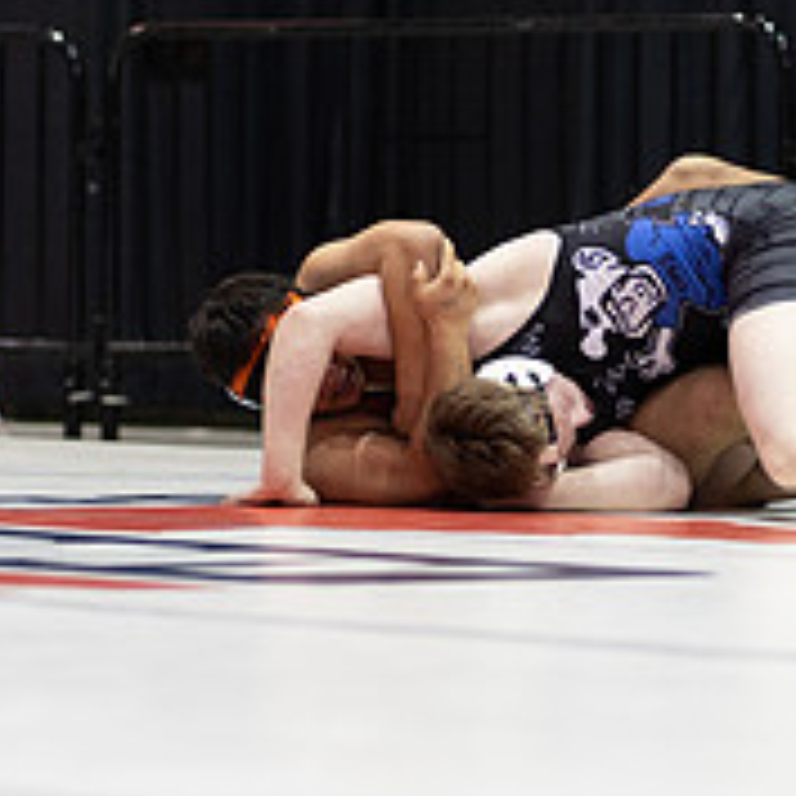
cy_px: 326
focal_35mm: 237
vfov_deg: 7.4
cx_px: 531
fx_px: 6166
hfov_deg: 7.4
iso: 1600
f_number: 1.8
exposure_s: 1/500
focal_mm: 85
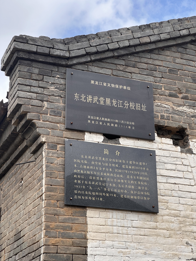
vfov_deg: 25.3
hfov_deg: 19.1
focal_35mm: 77
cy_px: 130
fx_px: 581
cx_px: 98
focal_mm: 9
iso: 32
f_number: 2.8
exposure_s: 1/274
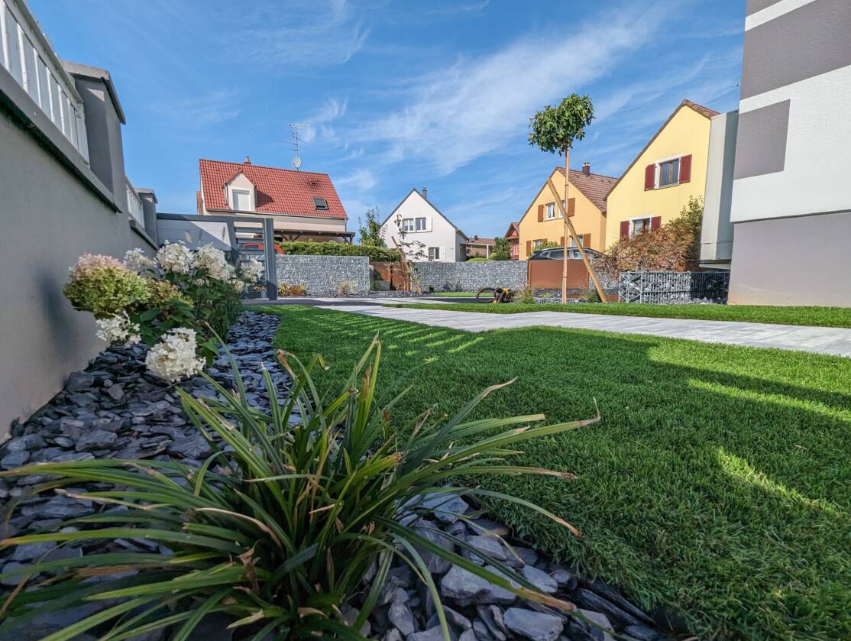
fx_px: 345
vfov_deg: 85.8
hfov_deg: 101.9
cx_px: 403
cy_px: 322
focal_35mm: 14
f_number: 2.2
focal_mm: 1.95
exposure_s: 1/1859
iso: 48
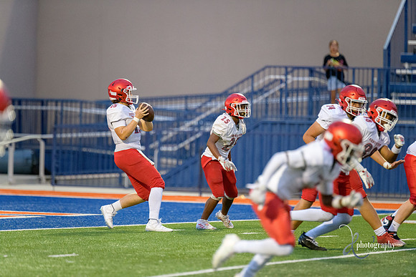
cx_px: 208
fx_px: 3467
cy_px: 138
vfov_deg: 4.6
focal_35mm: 300
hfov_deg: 6.9
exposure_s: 1/800
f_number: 2.8
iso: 5600
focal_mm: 300
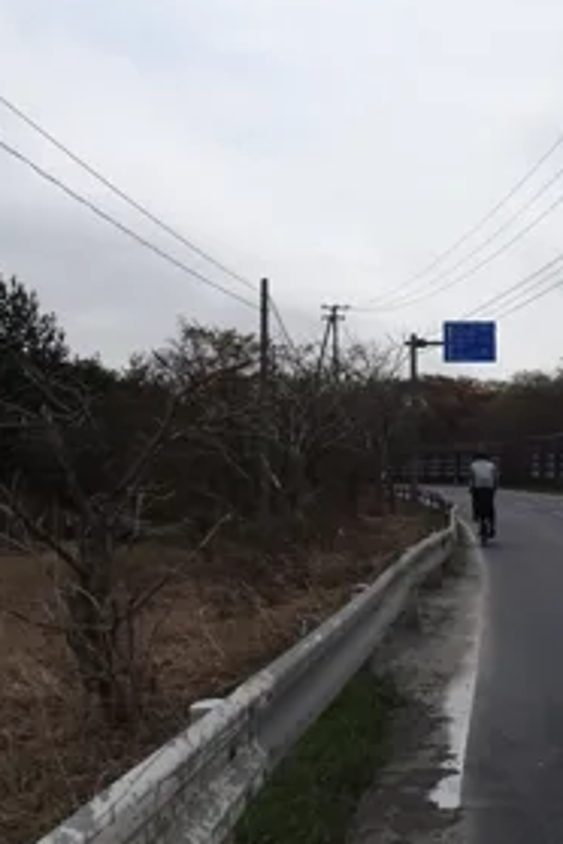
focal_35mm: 43
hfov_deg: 29.8
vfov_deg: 45.3
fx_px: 1009
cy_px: 357
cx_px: 515
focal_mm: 4.1
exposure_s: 1/500
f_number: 6.3
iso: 80
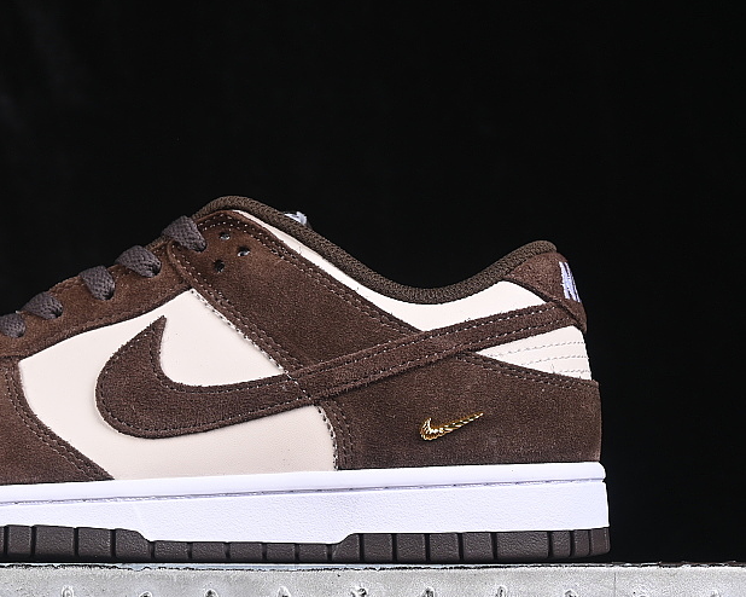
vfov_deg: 12.5
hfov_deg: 15.6
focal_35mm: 123
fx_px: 2715
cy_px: 291
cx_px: 167
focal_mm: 50
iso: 160
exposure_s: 1/80
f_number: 7.1
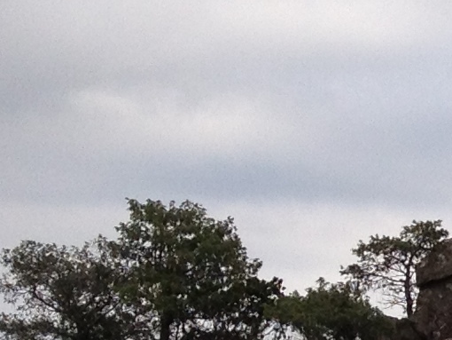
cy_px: 248
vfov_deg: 6.6
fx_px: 2926
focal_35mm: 224
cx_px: 1262
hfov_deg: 7.9
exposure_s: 1/1381
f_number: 2.4
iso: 64
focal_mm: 4.28
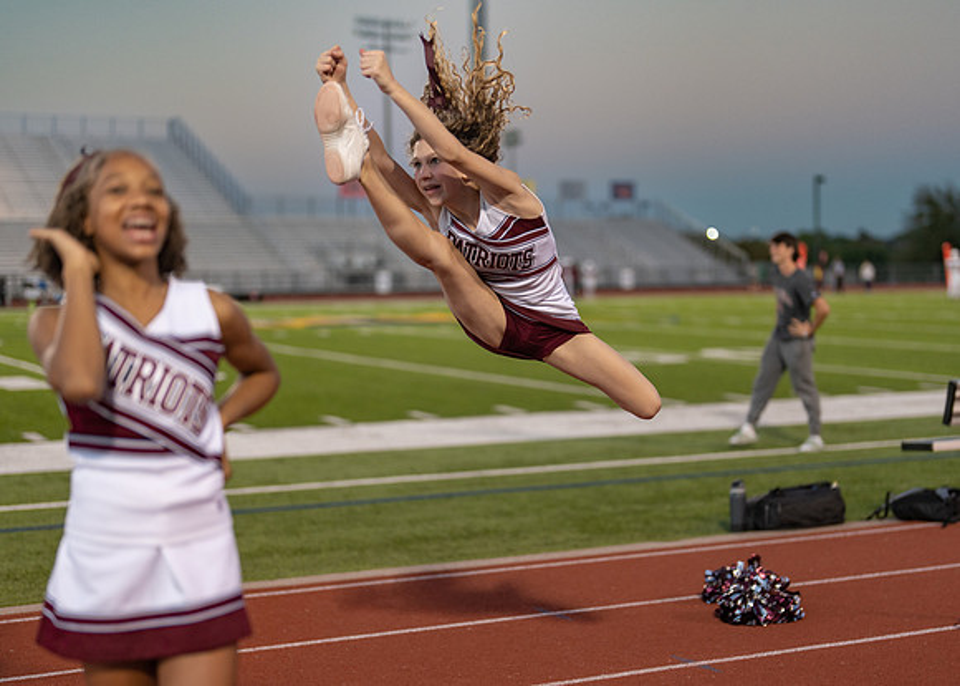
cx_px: 548
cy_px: 405
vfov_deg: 22.8
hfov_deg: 31.6
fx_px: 1694
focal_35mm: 62
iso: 400
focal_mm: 50
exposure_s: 1/1000
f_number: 1.2
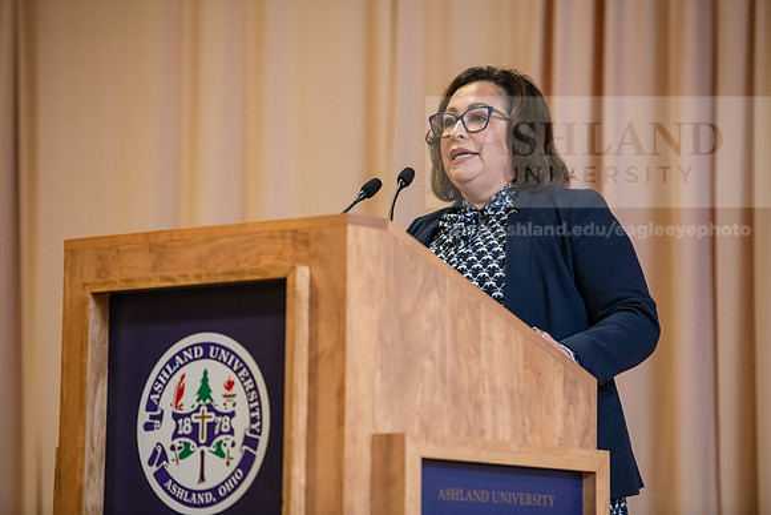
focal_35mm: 170
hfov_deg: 12.1
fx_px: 3642
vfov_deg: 8.1
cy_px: 258
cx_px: 386
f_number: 3.2
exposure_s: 1/200
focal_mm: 170
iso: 1600
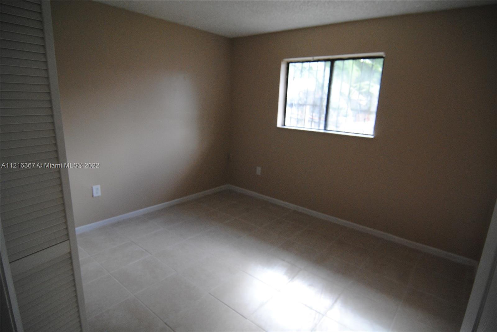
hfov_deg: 89.9
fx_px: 249
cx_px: 248
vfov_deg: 67.5
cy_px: 166
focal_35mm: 18
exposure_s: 1/160
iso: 800
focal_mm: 12
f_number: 4
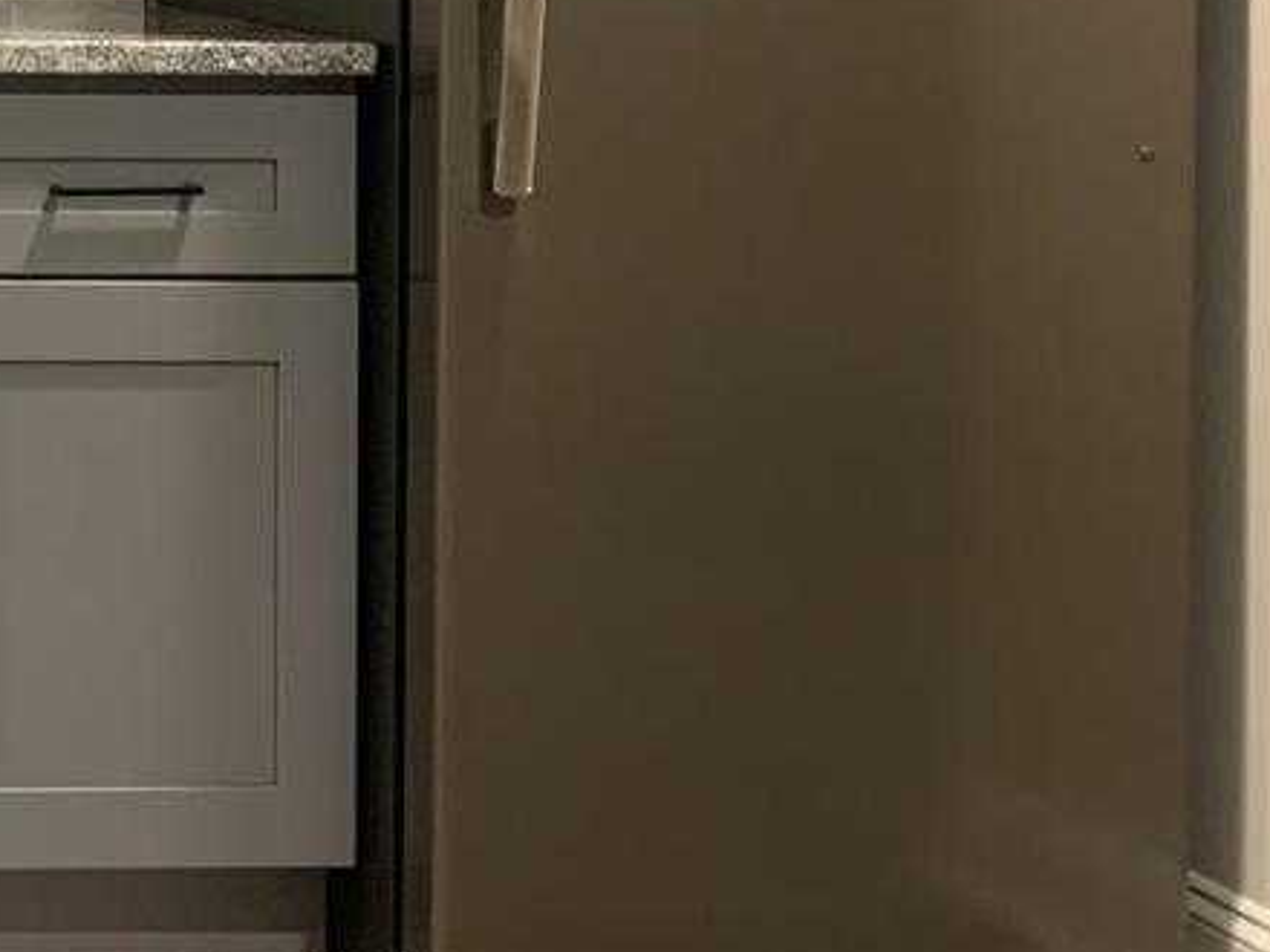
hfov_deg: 19.4
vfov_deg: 16.7
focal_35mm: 85
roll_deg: -0.5
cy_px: -147
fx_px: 3119
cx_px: -762
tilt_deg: +0.3
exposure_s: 1/40
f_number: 1.8
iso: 320
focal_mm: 4.25
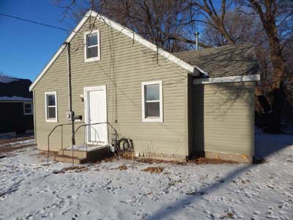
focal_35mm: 22
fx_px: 186
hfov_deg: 76.4
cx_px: 146
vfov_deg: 61.1
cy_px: 110
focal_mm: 4
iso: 125
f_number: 6
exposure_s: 1/800
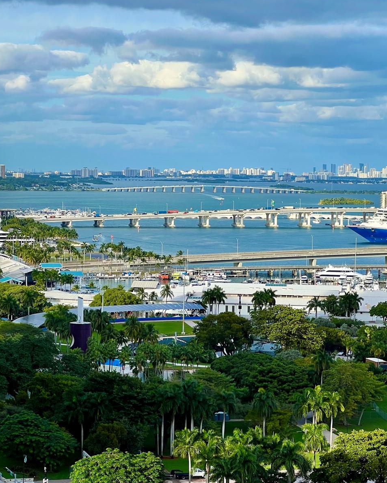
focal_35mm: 101
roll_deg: -0.9
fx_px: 1446
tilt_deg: -3.0
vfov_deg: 19.0
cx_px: 179
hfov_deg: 15.2
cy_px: 240
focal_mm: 9
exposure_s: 1/473
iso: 32
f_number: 2.8
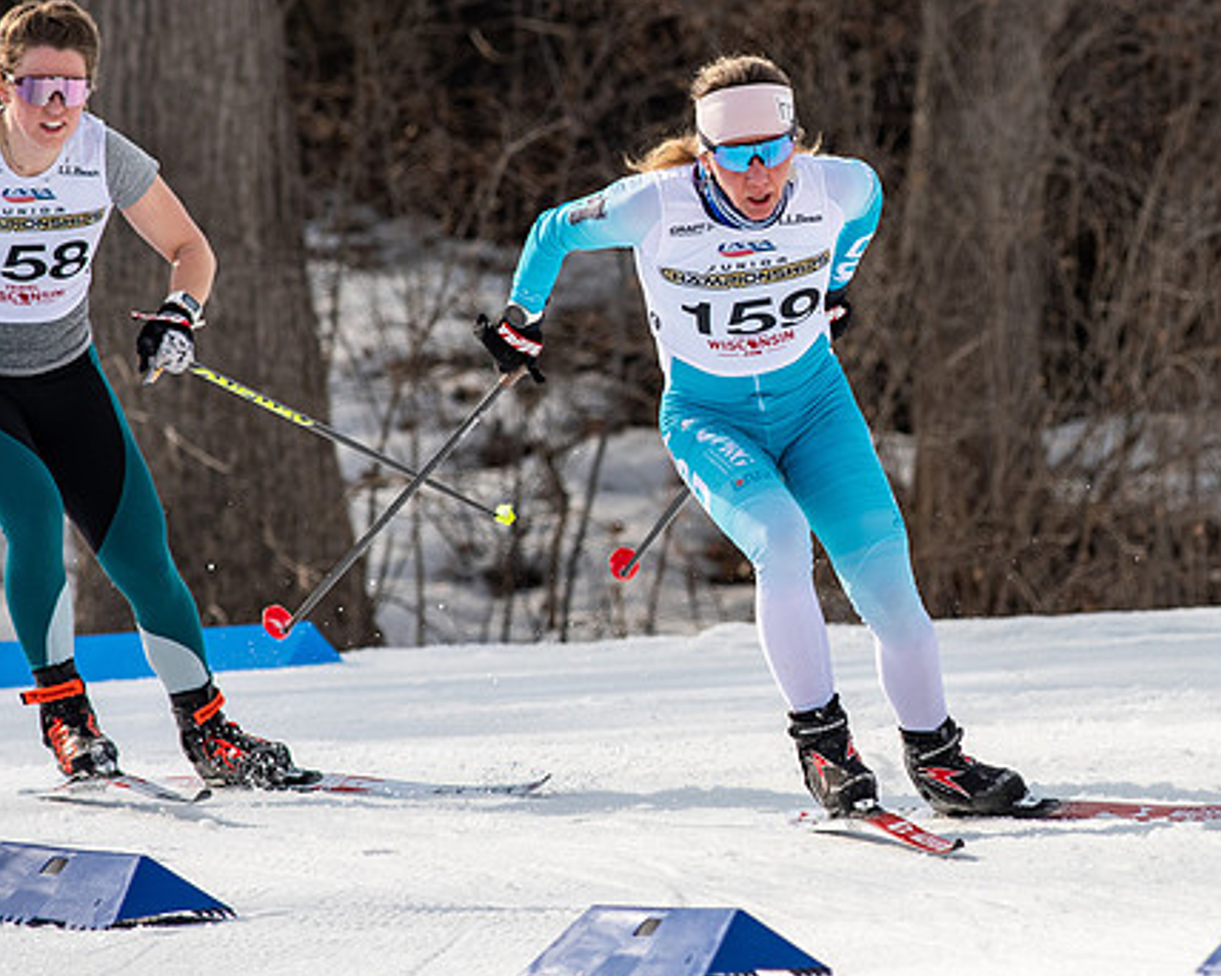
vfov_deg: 2.2
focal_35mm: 710
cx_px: 936
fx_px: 25645
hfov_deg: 2.7
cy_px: 414
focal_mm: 300
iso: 400
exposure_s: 1/2000
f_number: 6.3
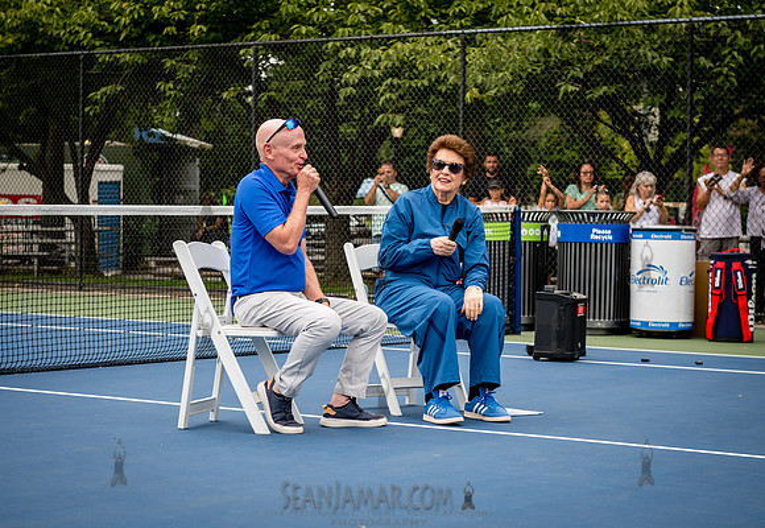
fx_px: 1730
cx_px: 365
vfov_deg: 17.3
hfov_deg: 24.9
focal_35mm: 81
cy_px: 299
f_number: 4.5
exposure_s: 1/250
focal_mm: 66
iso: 400
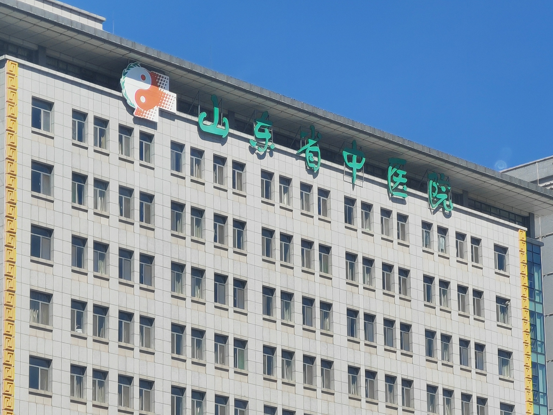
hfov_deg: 12.2
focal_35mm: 162
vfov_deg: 9.1
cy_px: 319
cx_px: 404
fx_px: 2588
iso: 50
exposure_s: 1/490
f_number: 2.4
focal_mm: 8.67
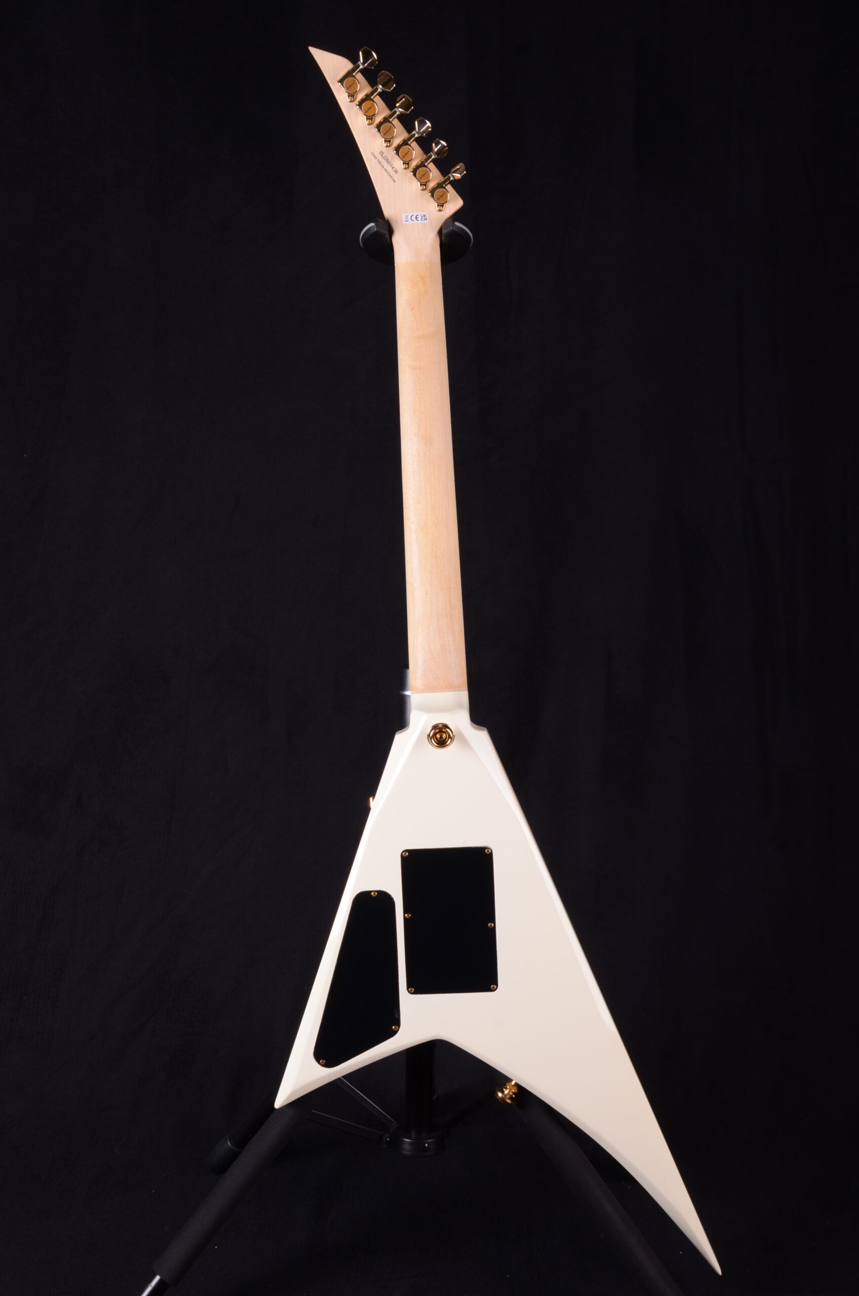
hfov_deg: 34.1
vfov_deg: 49.6
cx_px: 430
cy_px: 648
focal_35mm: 39
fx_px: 1402
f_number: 14
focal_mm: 26
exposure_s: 1/200
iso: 200
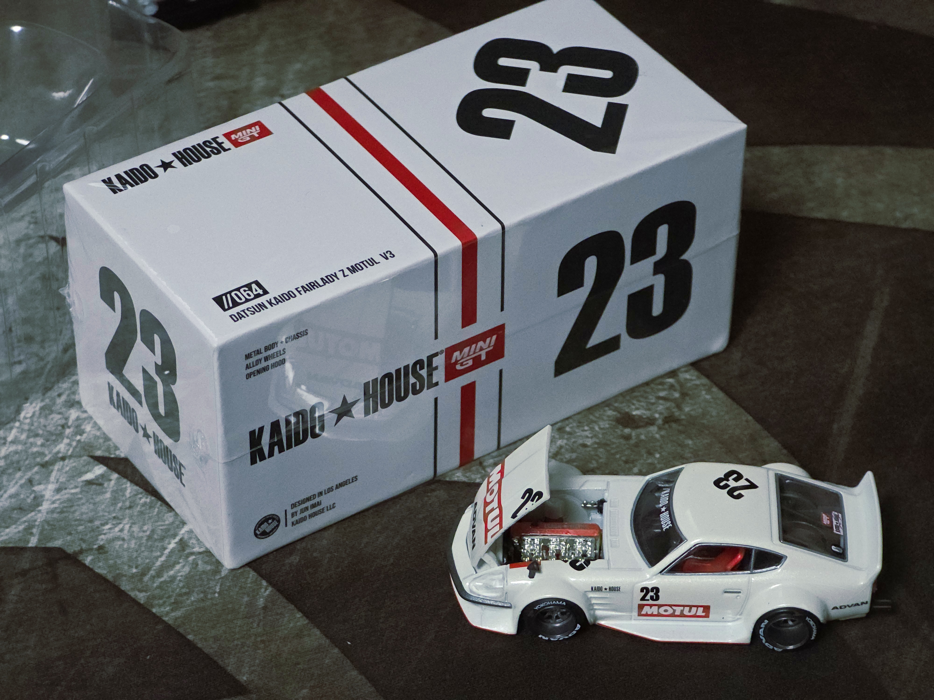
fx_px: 3103
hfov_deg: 17.1
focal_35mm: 115
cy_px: 350
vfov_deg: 12.9
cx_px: 467
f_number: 3.4
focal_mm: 18.6
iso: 800
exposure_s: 1/60.2
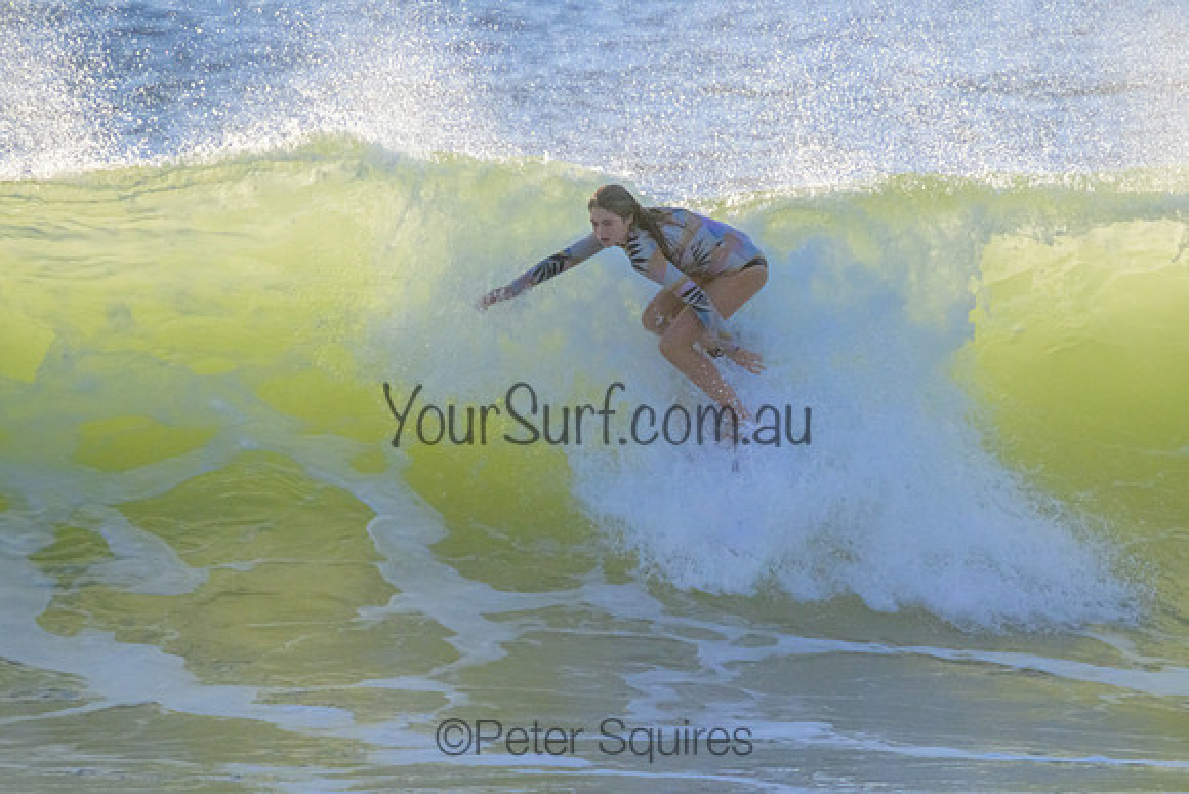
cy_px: 410
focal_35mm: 1098
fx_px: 36271
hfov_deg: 1.9
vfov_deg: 1.3
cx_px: 739
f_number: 11
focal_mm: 800
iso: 1400
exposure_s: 1/2000
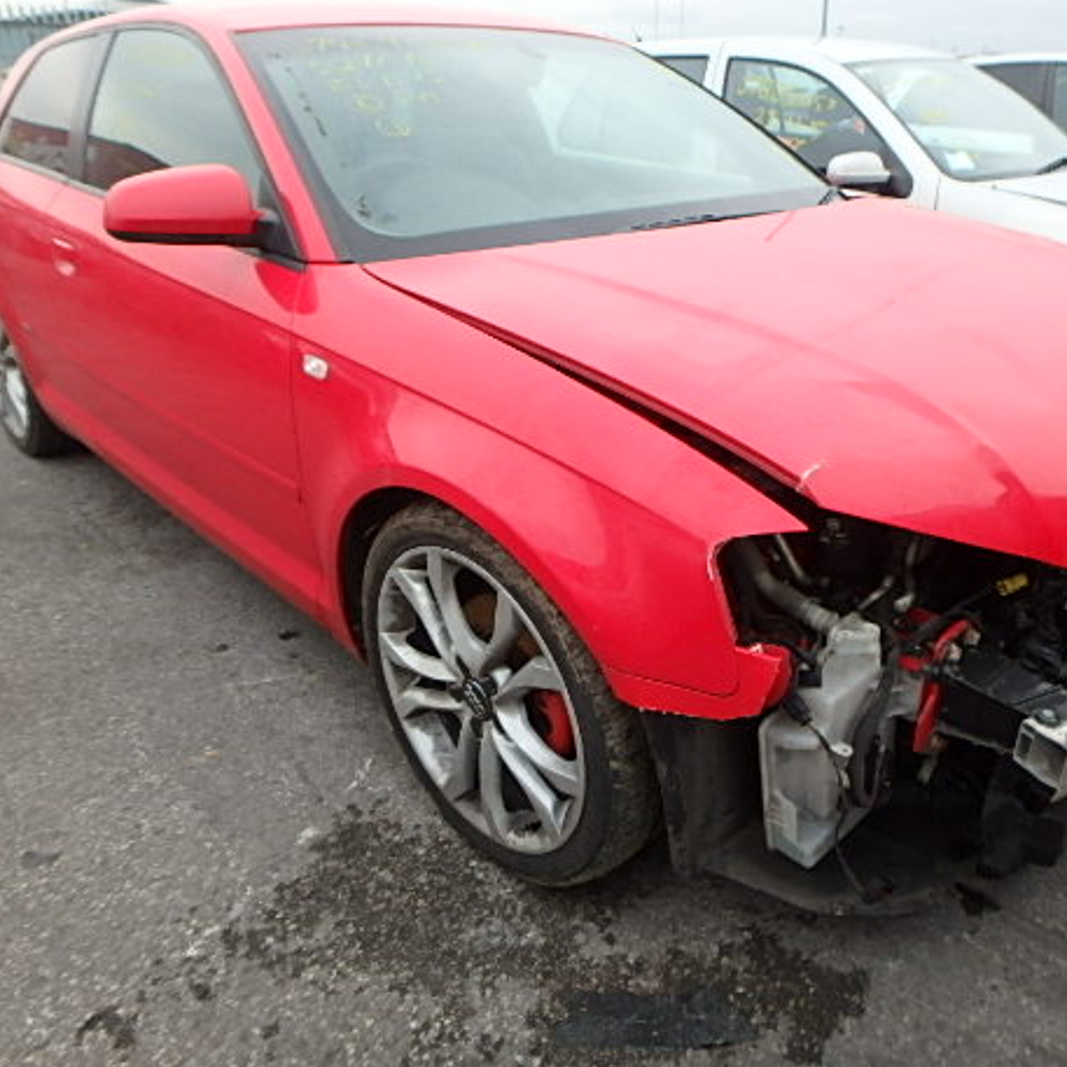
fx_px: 907
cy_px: 509
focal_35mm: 26
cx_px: 668
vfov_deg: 60.9
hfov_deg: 60.1
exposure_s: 1/60
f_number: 3.5
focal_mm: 3.7
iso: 200
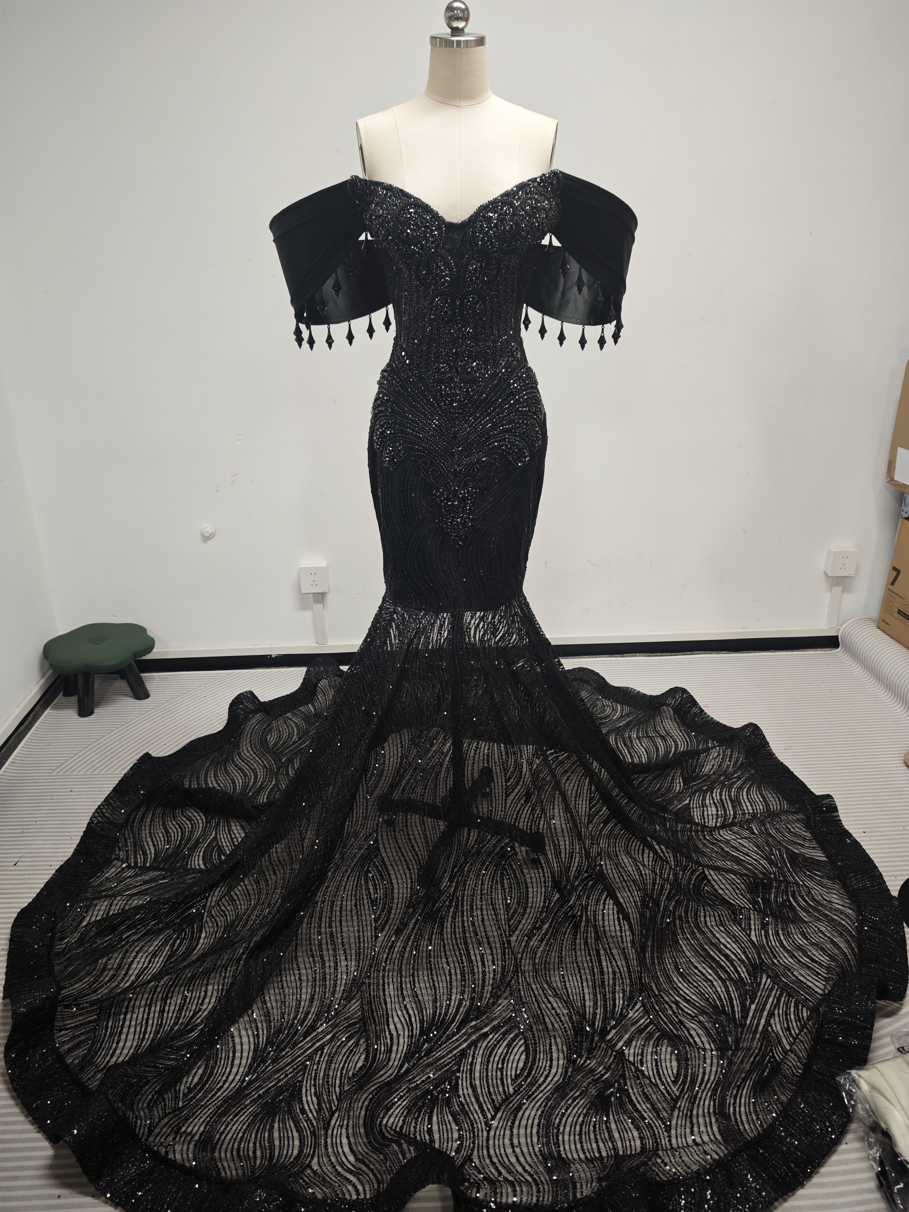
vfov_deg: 73.9
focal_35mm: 23
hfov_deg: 58.9
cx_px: 454
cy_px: 606
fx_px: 805
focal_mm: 6.55
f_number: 1.6
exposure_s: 1/60
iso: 320
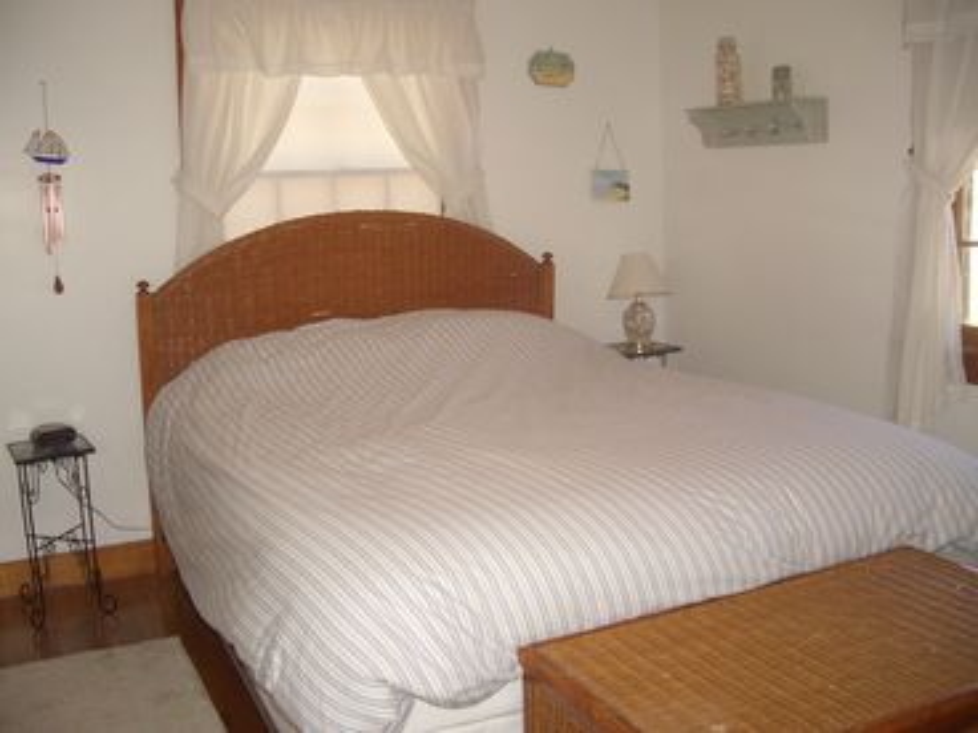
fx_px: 989
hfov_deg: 52.6
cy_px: 366
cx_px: 489
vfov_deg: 40.7
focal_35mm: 35
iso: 100
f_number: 2.6
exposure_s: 1/60
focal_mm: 5.8
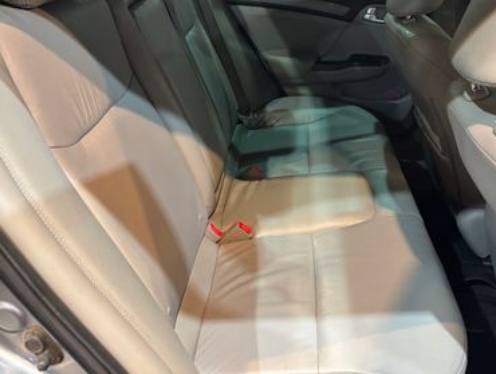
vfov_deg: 42.7
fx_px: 474
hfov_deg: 55.3
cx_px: 241
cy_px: 139
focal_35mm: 33
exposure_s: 1/60
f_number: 1.6
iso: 400
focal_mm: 5.96
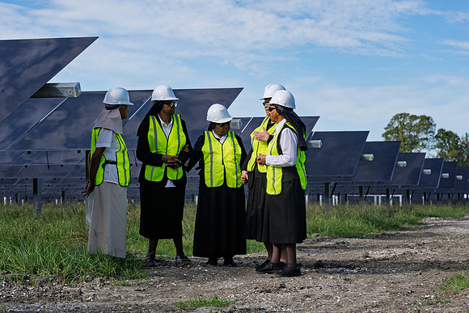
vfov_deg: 14.6
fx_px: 1224
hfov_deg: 21.7
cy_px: 142
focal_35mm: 94
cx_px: 231
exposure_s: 1/1250
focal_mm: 85
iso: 200
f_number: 6.3
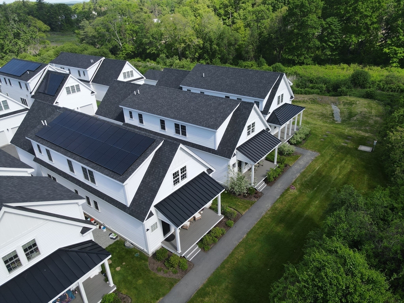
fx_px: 280
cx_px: 202
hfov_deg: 71.6
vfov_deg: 56.8
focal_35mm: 24
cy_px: 152
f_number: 2.8
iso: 100
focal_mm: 4.5
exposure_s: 1/500
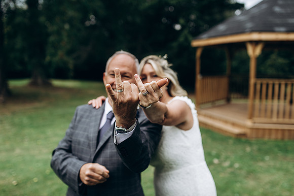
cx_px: 147
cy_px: 98
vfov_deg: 37.8
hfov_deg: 54.5
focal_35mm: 35
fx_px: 286
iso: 100
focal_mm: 35
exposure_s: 1/320
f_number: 2.2
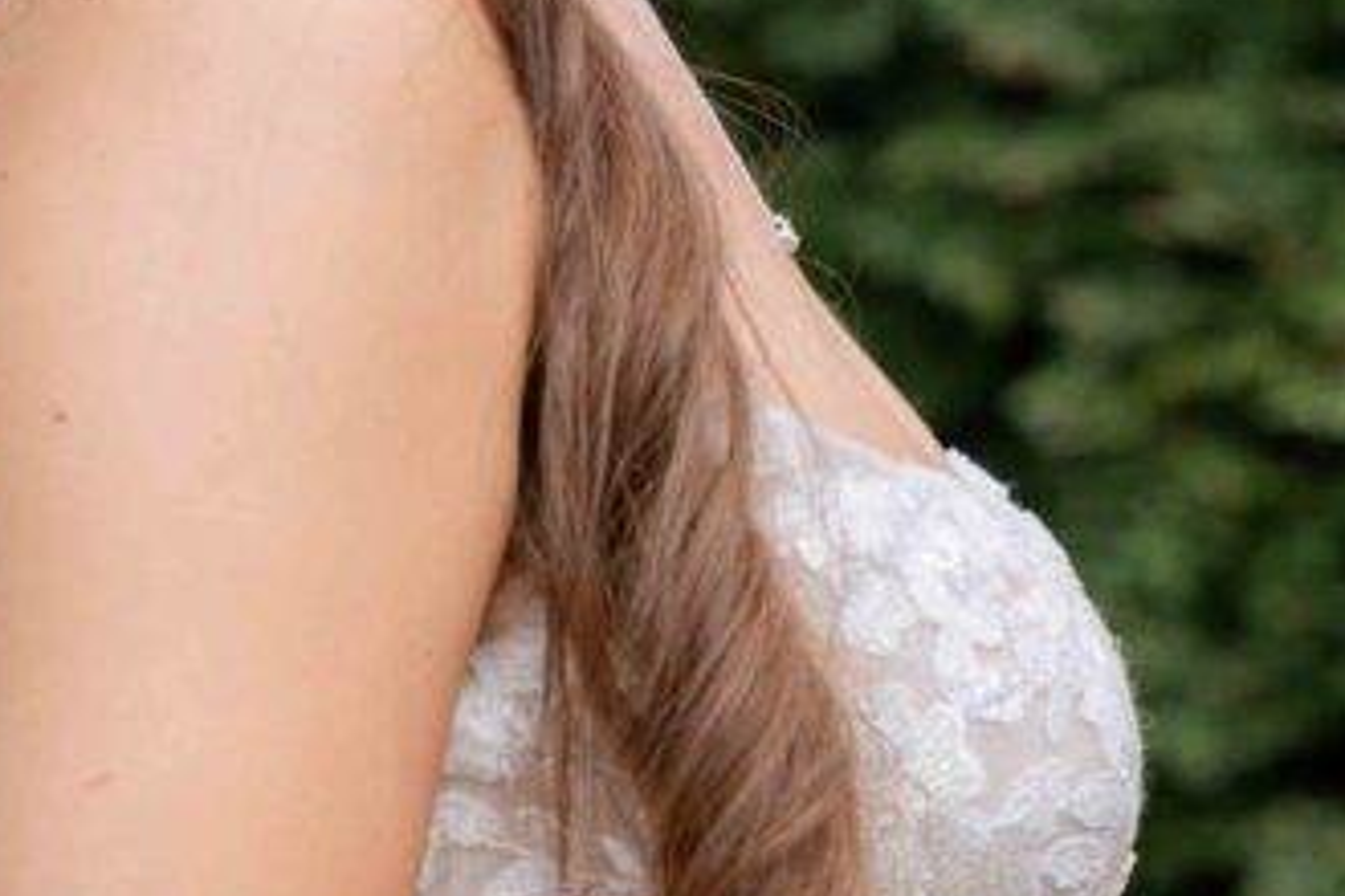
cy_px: 362
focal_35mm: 289
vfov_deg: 4.8
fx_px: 10797
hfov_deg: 7.0
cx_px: 2225
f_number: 4
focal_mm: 62
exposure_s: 1/125
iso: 100
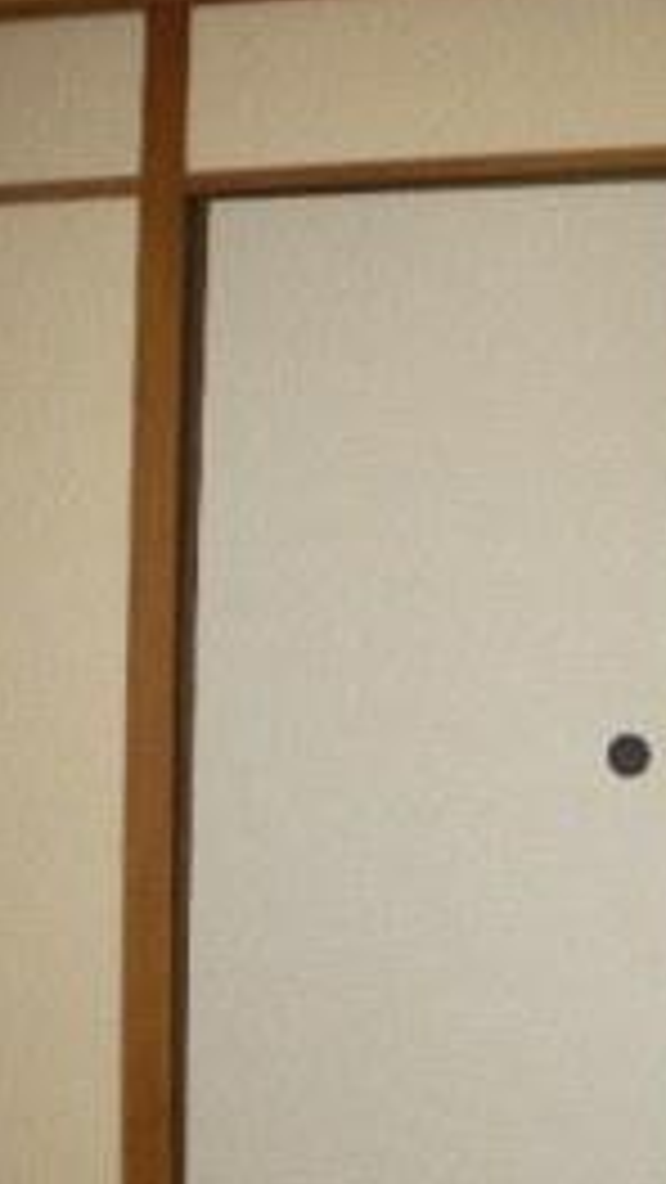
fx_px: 2040
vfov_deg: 32.3
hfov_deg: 18.2
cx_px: 630
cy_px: 648
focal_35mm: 65
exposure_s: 1/59.5
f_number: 3.1
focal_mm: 6.3
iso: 185
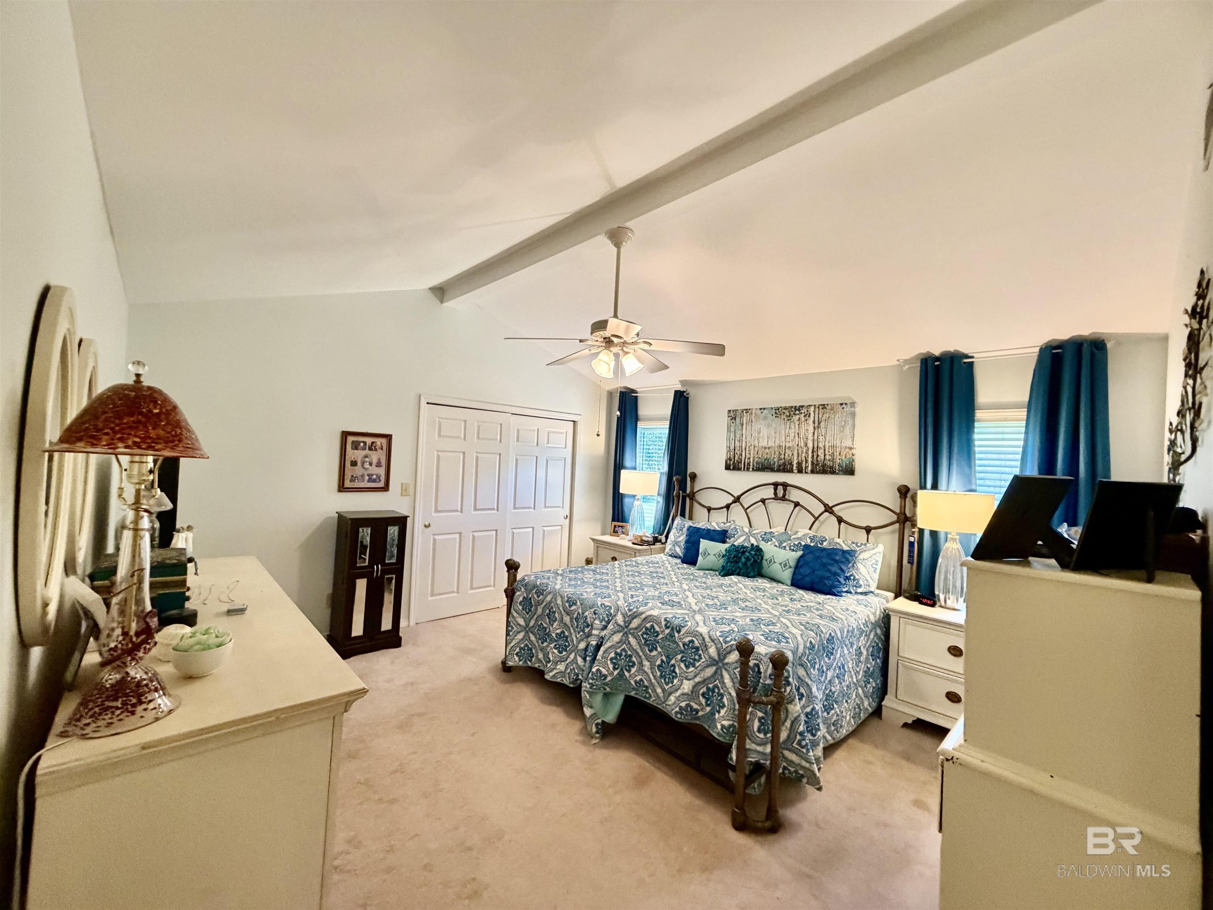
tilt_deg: +0.1
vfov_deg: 85.7
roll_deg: -2.5
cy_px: 455
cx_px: 606
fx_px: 491
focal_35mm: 14
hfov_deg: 102.1
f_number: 2.2
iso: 400
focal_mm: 2.22
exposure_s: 1/60
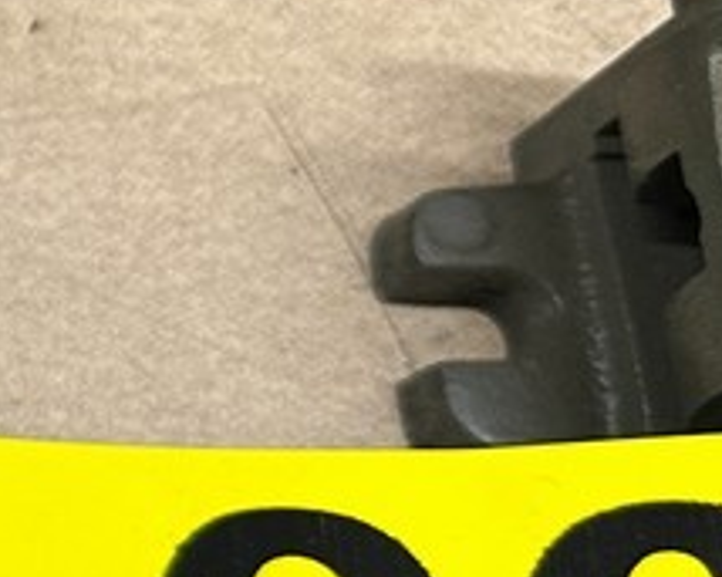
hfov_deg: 13.9
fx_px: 2392
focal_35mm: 112
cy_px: 219
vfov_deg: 13.7
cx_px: -827
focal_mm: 6.86
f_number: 1.78
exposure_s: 1/60
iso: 200
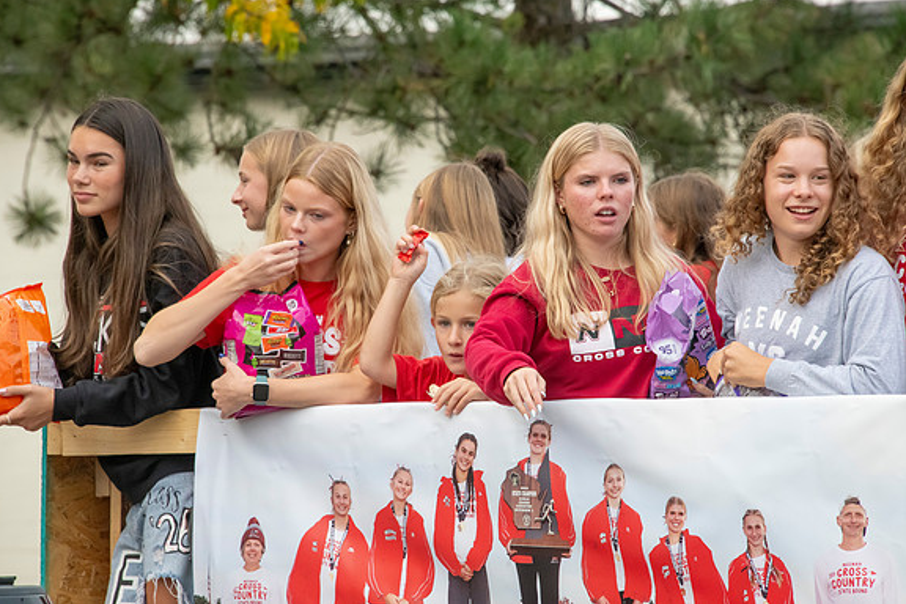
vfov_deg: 4.6
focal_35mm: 302
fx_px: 7600
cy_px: 301
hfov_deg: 6.8
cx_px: 451
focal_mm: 300
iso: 3200
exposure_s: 1/500
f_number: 11
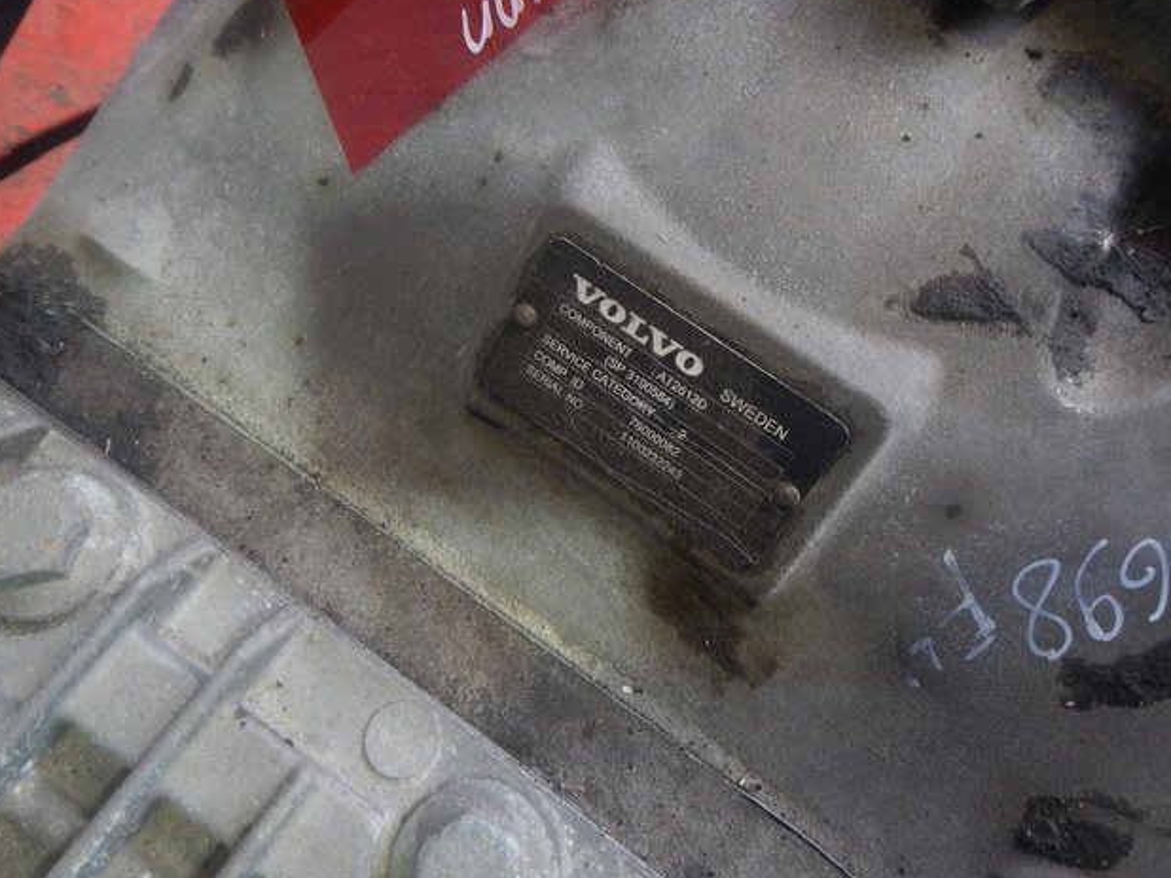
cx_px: 595
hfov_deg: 61.7
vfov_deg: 48.2
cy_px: 429
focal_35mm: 29
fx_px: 981
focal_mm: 5
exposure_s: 1/50
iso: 400
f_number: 3.9
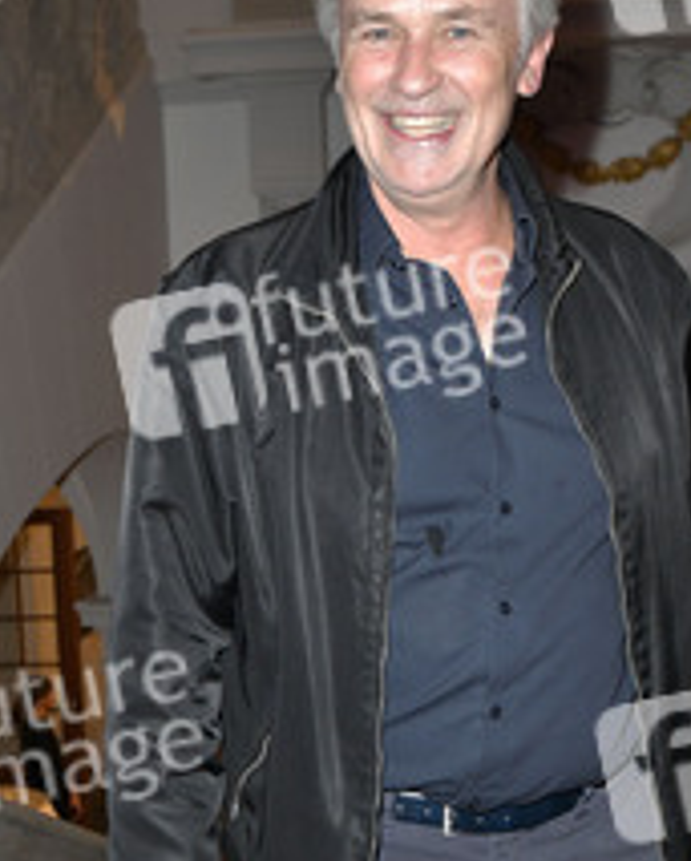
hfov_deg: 29.6
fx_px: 1301
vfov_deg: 36.4
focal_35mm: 51
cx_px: 436
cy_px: 546
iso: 2000
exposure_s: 1/200
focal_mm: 29
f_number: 5.6
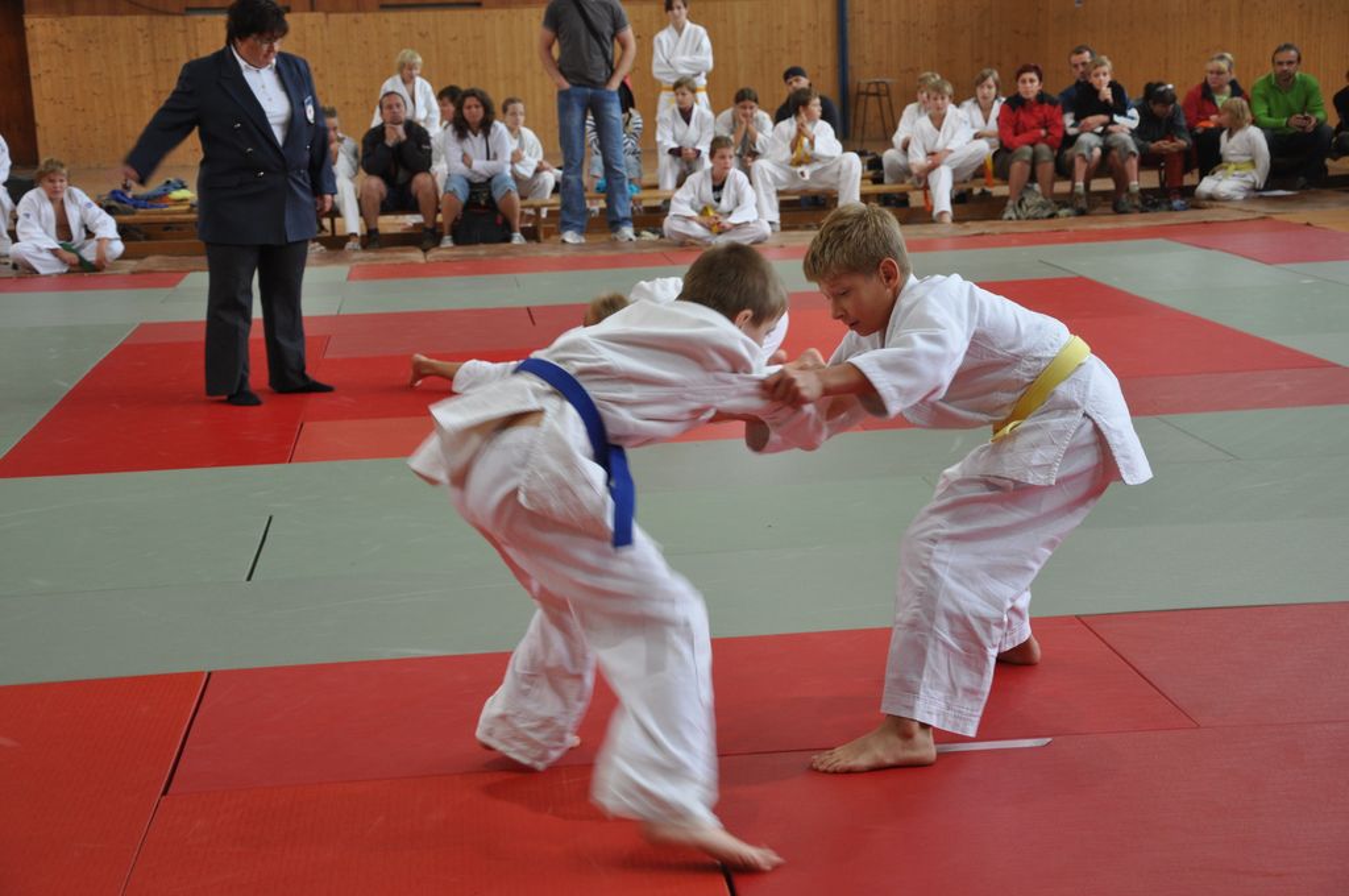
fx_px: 2695
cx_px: 674
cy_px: 448
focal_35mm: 72
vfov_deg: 18.9
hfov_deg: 28.1
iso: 500
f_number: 4.8
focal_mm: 48
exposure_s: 1/60
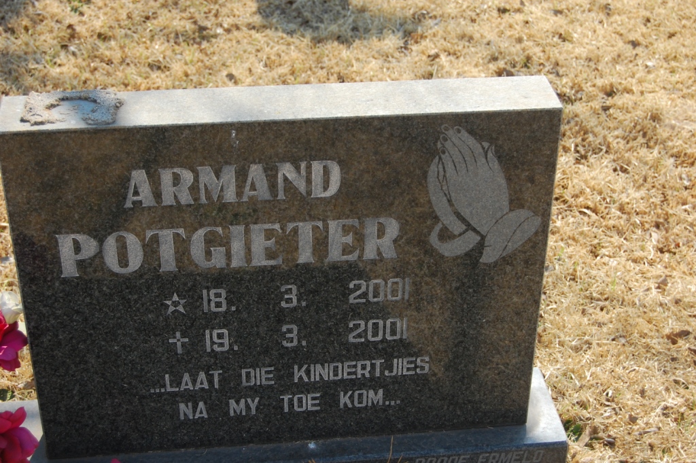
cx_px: 348
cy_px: 232
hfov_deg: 31.9
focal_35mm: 63
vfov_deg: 21.5
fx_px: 1217
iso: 400
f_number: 7.1
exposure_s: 1/400
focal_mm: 42
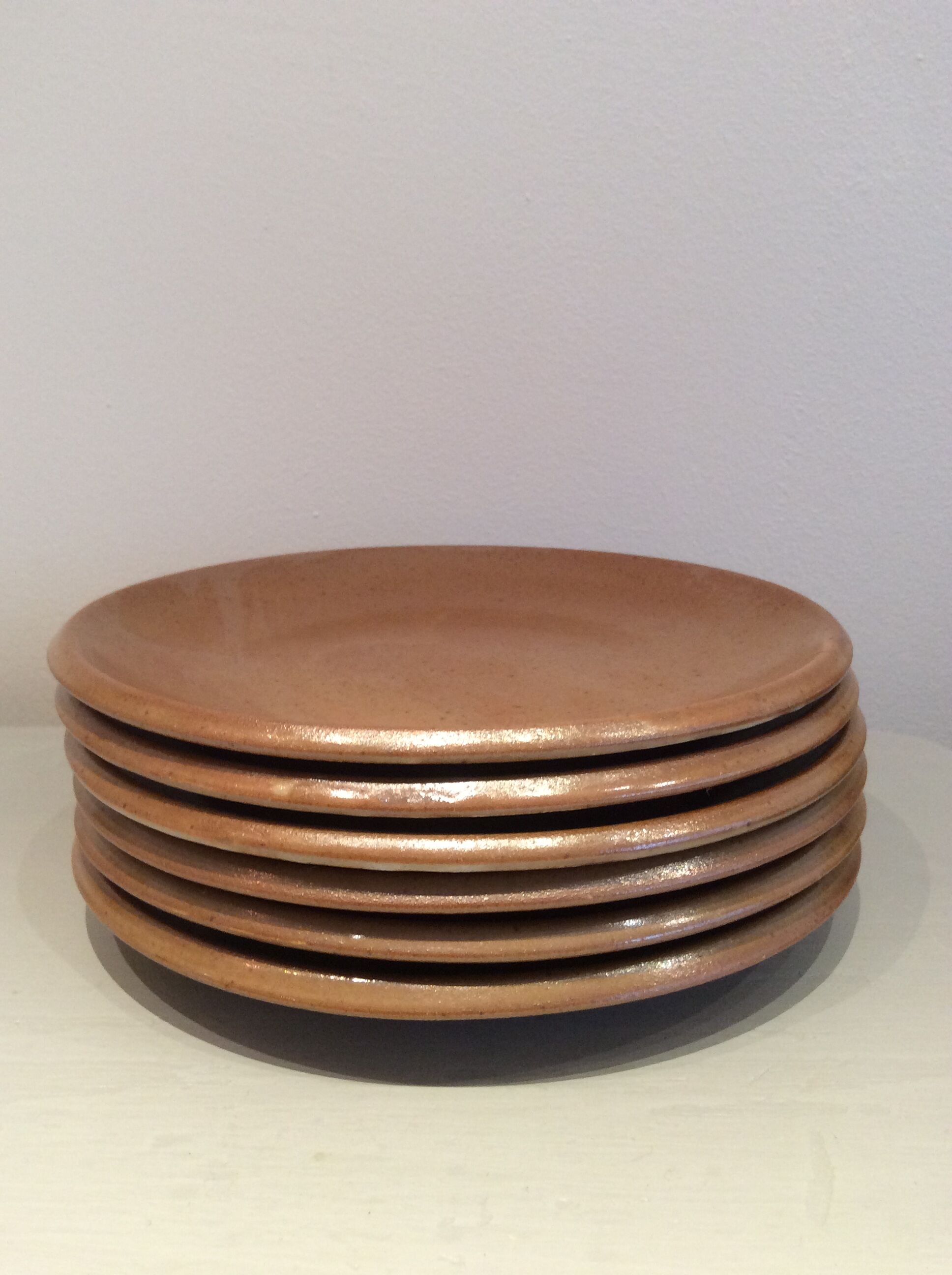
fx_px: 1177
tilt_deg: -15.2
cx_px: 476
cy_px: 638
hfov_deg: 44.1
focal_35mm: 32
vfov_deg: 56.9
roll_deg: -0.9
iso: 100
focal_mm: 3.3
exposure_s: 1/25
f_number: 2.4
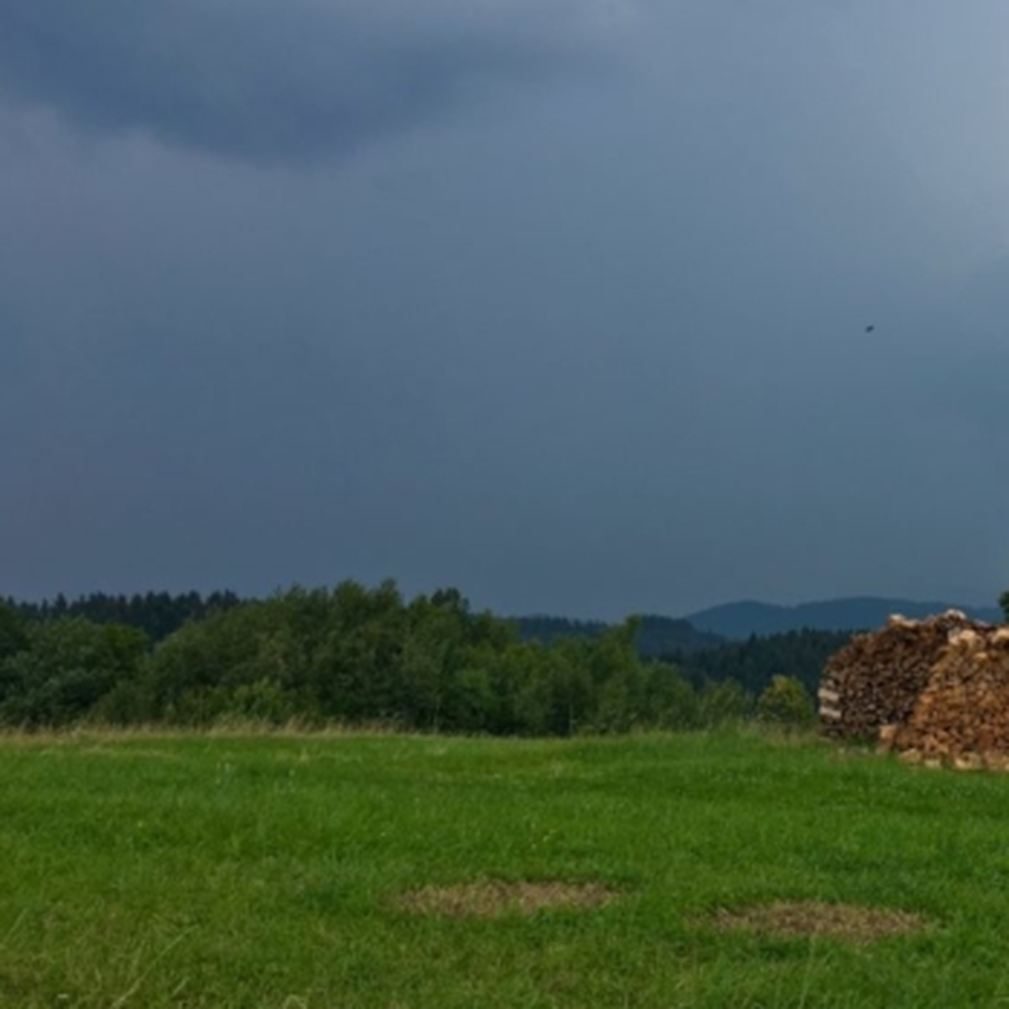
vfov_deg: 36.0
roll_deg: +0.6
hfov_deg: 34.4
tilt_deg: +8.6
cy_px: 434
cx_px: 879
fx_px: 1550
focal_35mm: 47
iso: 25
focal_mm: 4.15
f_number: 2.2
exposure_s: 1/785
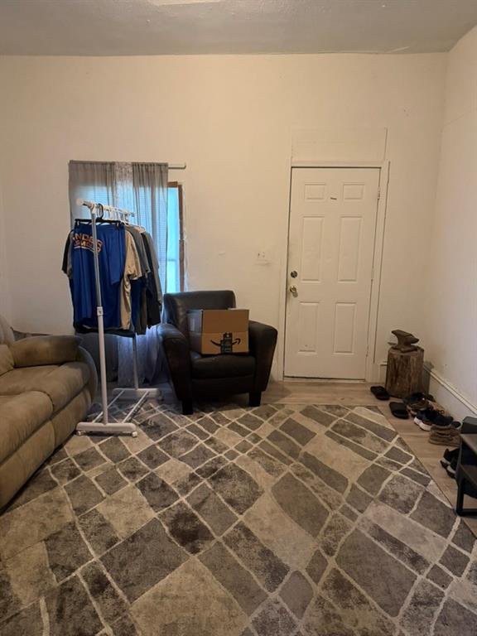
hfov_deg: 56.8
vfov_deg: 71.6
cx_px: 238
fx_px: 441
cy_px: 318
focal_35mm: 24
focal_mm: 6.76
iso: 800
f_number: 1.78
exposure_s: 1/40
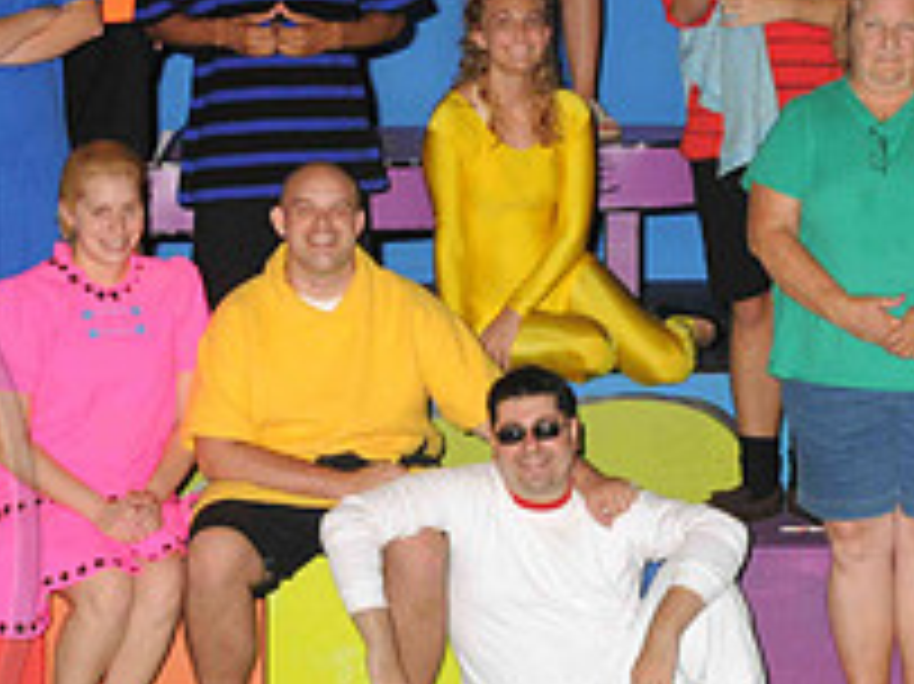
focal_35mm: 144
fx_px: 3810
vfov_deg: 10.2
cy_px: 97
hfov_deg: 13.7
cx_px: 387
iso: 200
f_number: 5
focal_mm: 35
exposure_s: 1/30
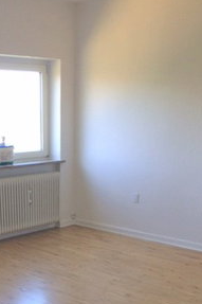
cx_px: 52
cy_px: 270
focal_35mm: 56
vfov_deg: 33.9
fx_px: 472
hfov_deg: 23.9
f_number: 2.2
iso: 40
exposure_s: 1/50
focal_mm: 4.15
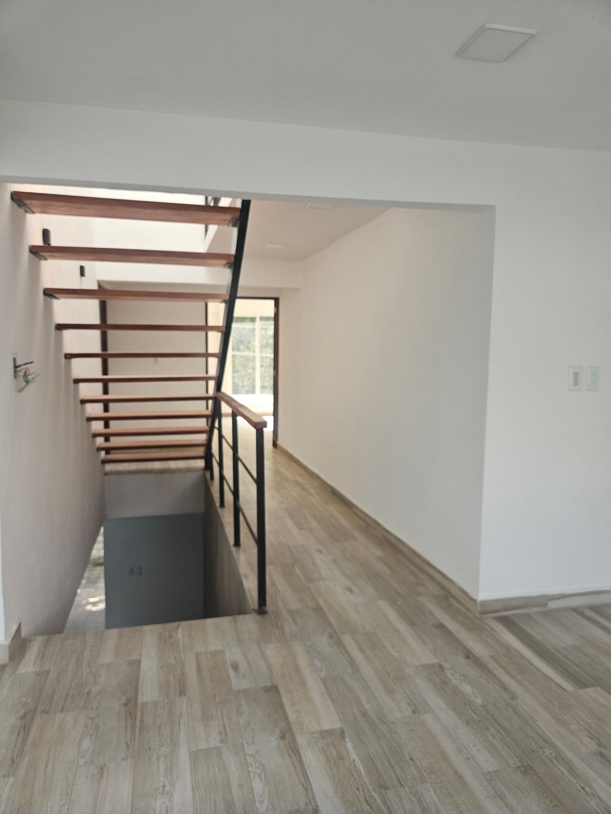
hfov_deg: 58.9
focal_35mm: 23
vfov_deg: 73.9
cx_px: 306
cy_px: 407
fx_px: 541
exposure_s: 1/149
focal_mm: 5.4
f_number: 1.8
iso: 40
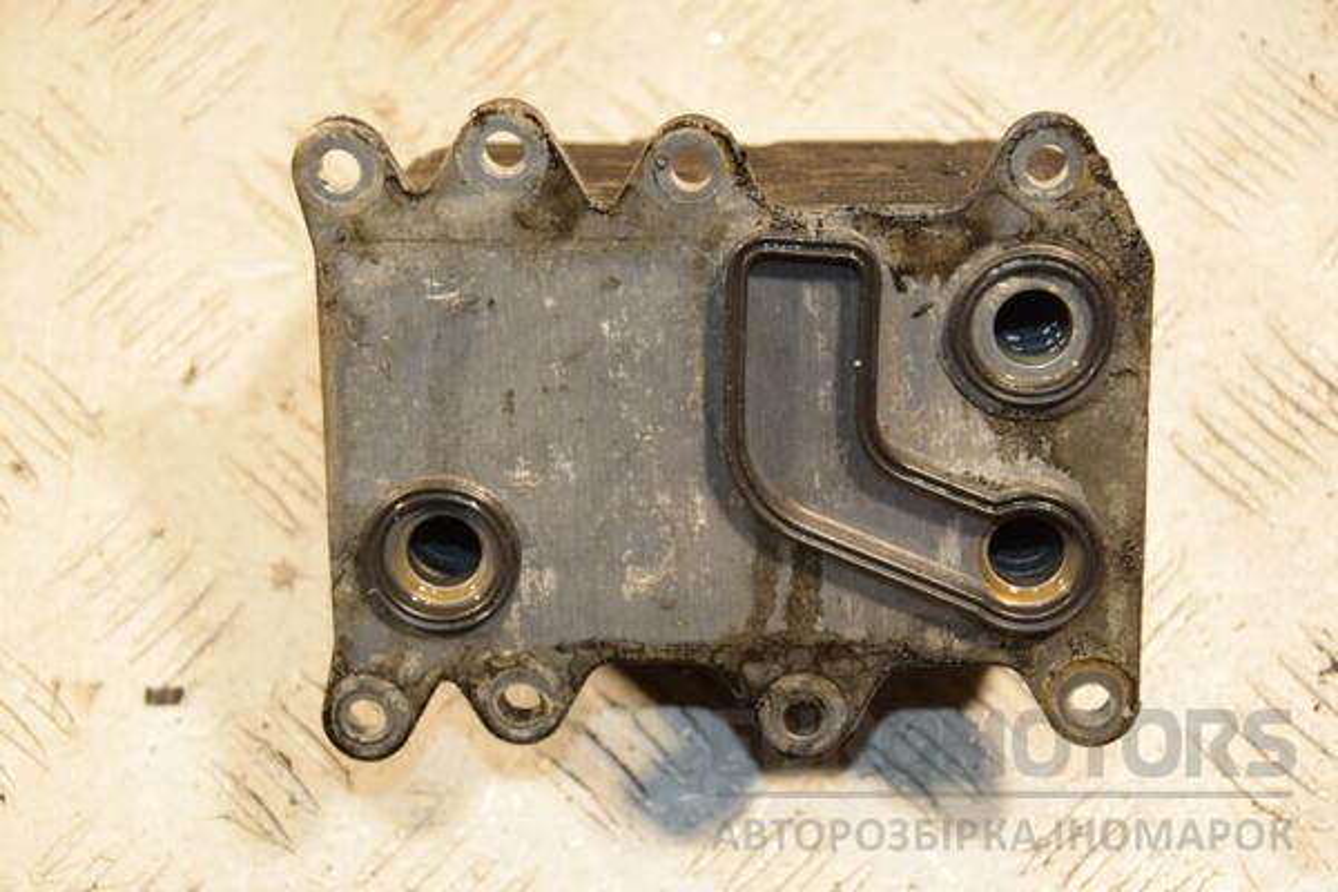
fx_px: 2899
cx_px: 669
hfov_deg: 26.0
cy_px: 446
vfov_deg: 17.5
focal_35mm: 78
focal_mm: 52
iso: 800
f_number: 5
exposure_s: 1/160
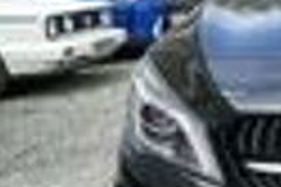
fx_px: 624
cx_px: 446
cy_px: 121
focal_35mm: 80
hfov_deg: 20.7
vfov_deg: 17.0
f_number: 2.8
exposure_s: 1/640
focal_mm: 9.12
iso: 125
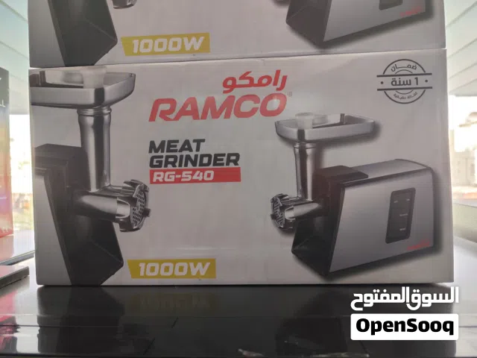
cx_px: 238
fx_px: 317
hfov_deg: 73.9
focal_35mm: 23
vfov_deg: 58.9
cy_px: 179
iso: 160
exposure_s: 1/100
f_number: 1.65
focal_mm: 6.14
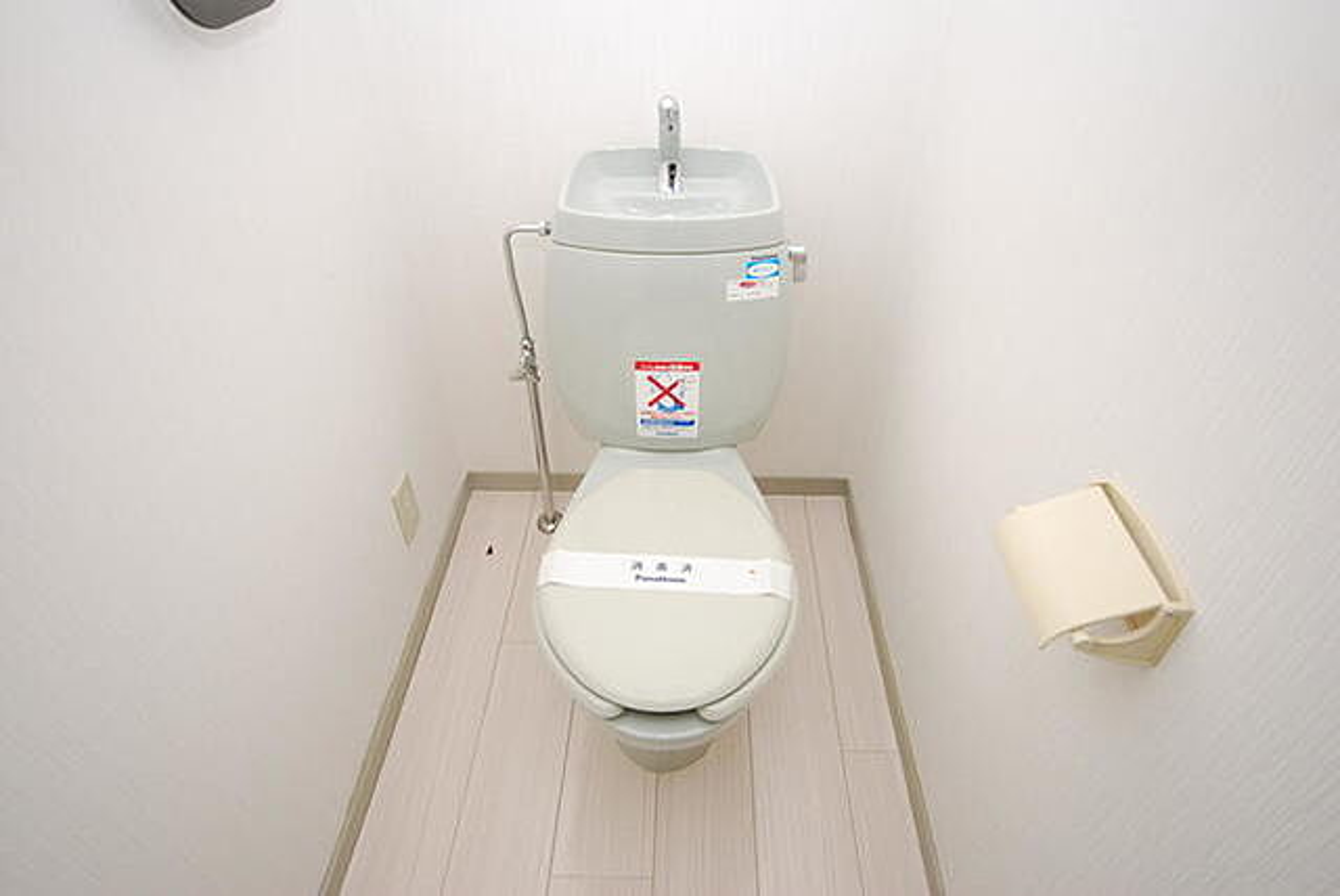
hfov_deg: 81.2
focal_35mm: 21
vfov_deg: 59.6
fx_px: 782
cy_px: 448
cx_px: 670
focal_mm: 14
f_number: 4.8
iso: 200
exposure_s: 1/60
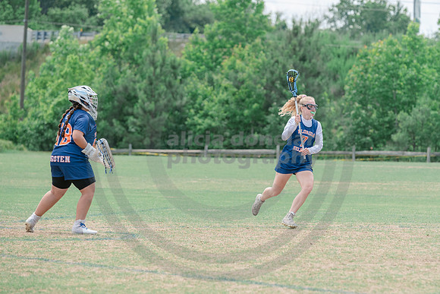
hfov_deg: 8.2
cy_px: 147
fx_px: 3083
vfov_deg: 5.5
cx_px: 277
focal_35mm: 252
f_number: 5
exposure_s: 1/1600
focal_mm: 200
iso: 400
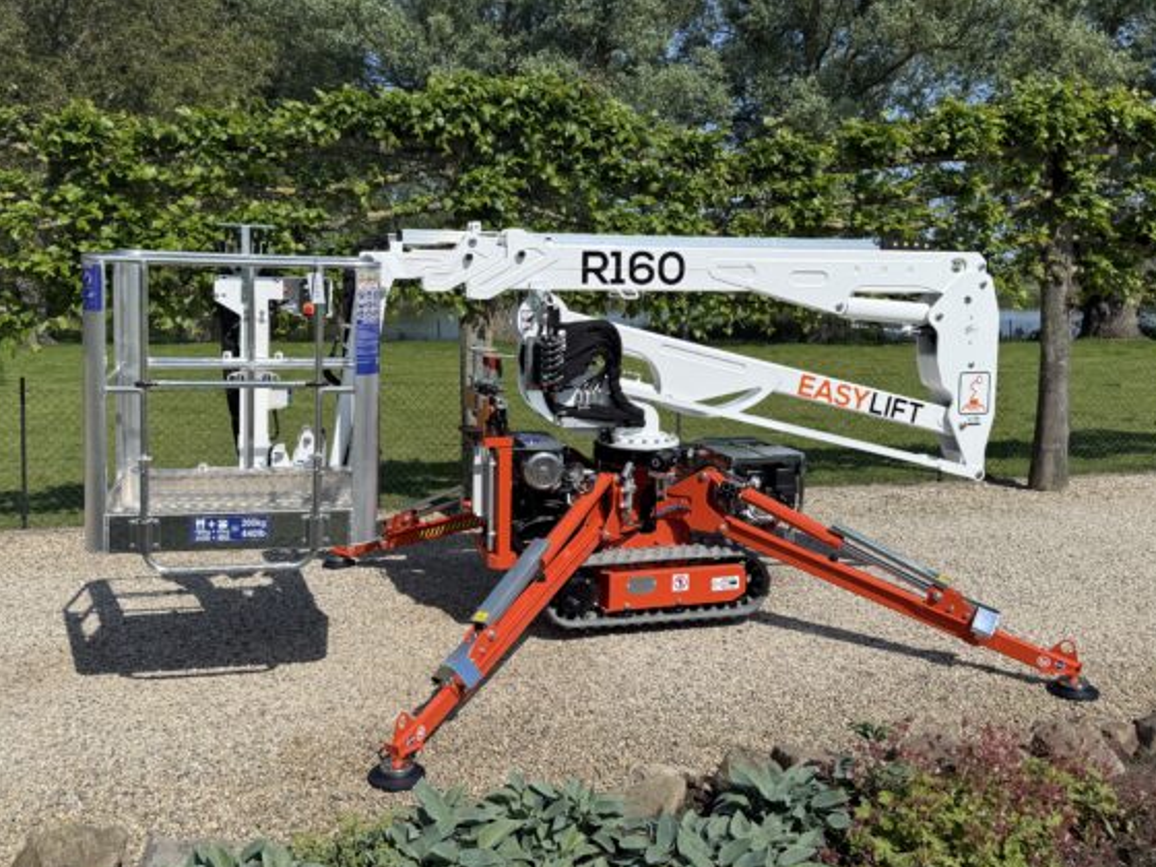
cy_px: 342
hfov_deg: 59.9
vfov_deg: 46.5
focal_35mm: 30
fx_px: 1002
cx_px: 553
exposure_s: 1/6711
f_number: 1.78
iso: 80
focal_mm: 6.76
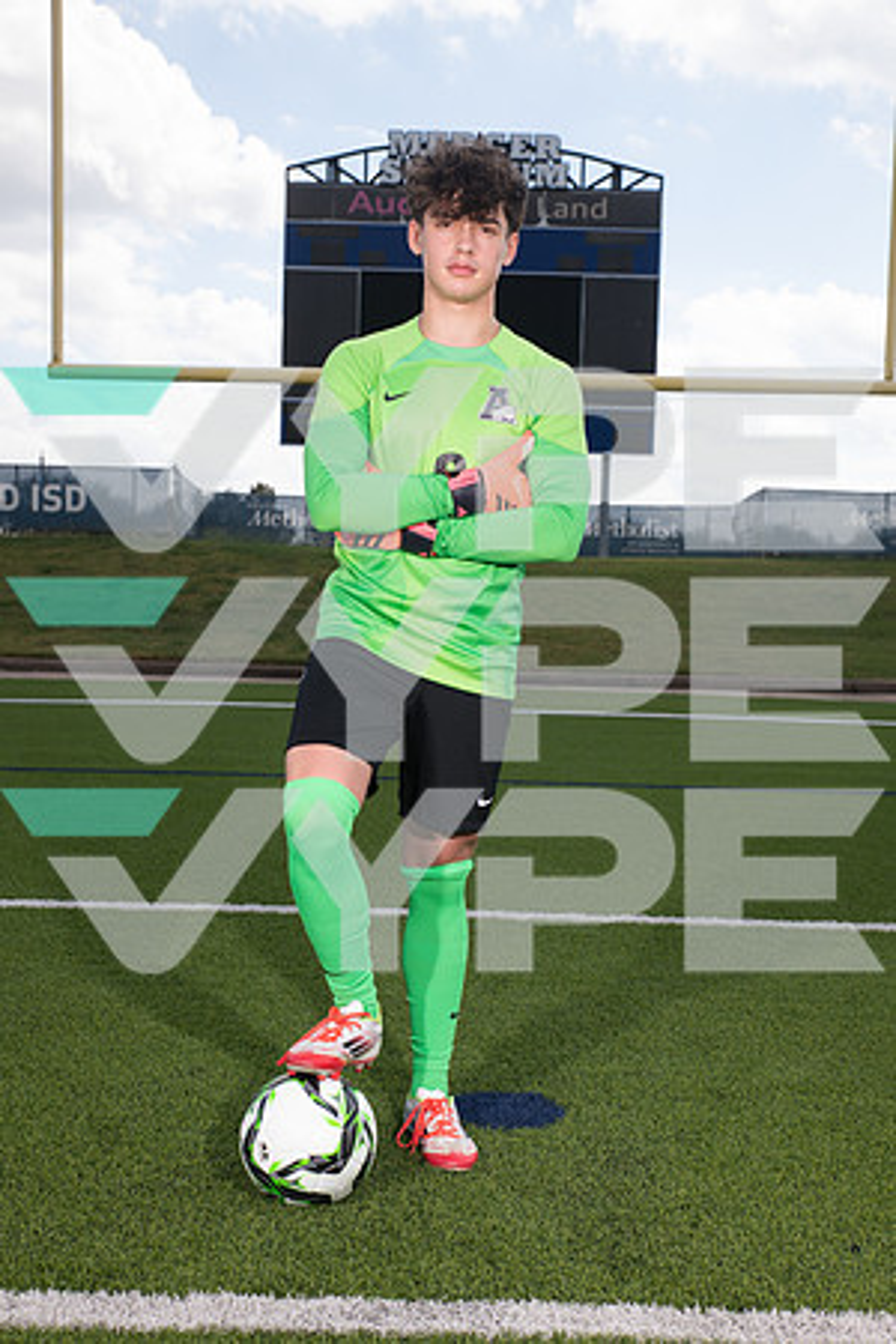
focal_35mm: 44
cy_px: 672
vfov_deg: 44.5
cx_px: 448
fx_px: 1643
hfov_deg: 30.5
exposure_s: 1/320
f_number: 7.1
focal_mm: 44
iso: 125
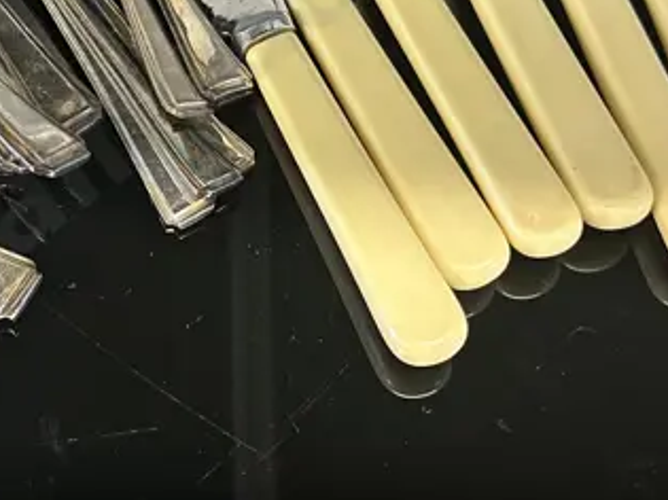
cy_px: 100
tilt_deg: -59.2
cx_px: 163
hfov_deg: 24.7
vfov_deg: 18.7
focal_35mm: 78
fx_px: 1505
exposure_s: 1/50
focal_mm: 6.86
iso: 400
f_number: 1.78
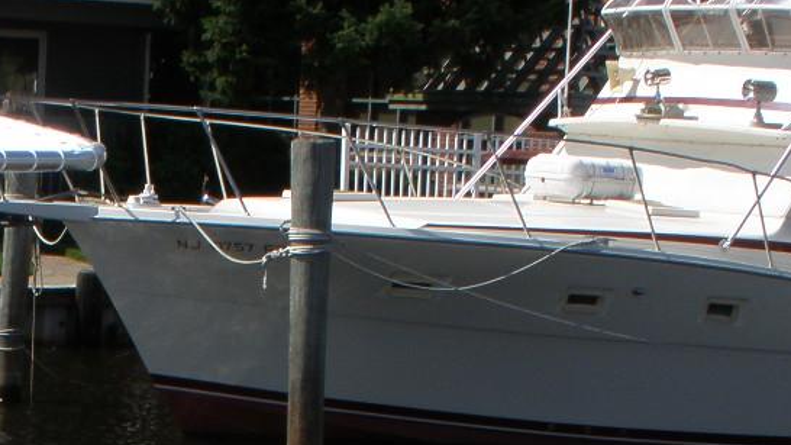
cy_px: 797
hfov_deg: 18.3
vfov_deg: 10.0
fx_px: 2412
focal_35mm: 115
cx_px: 81
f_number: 5.6
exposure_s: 1/400
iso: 64
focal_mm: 6.3
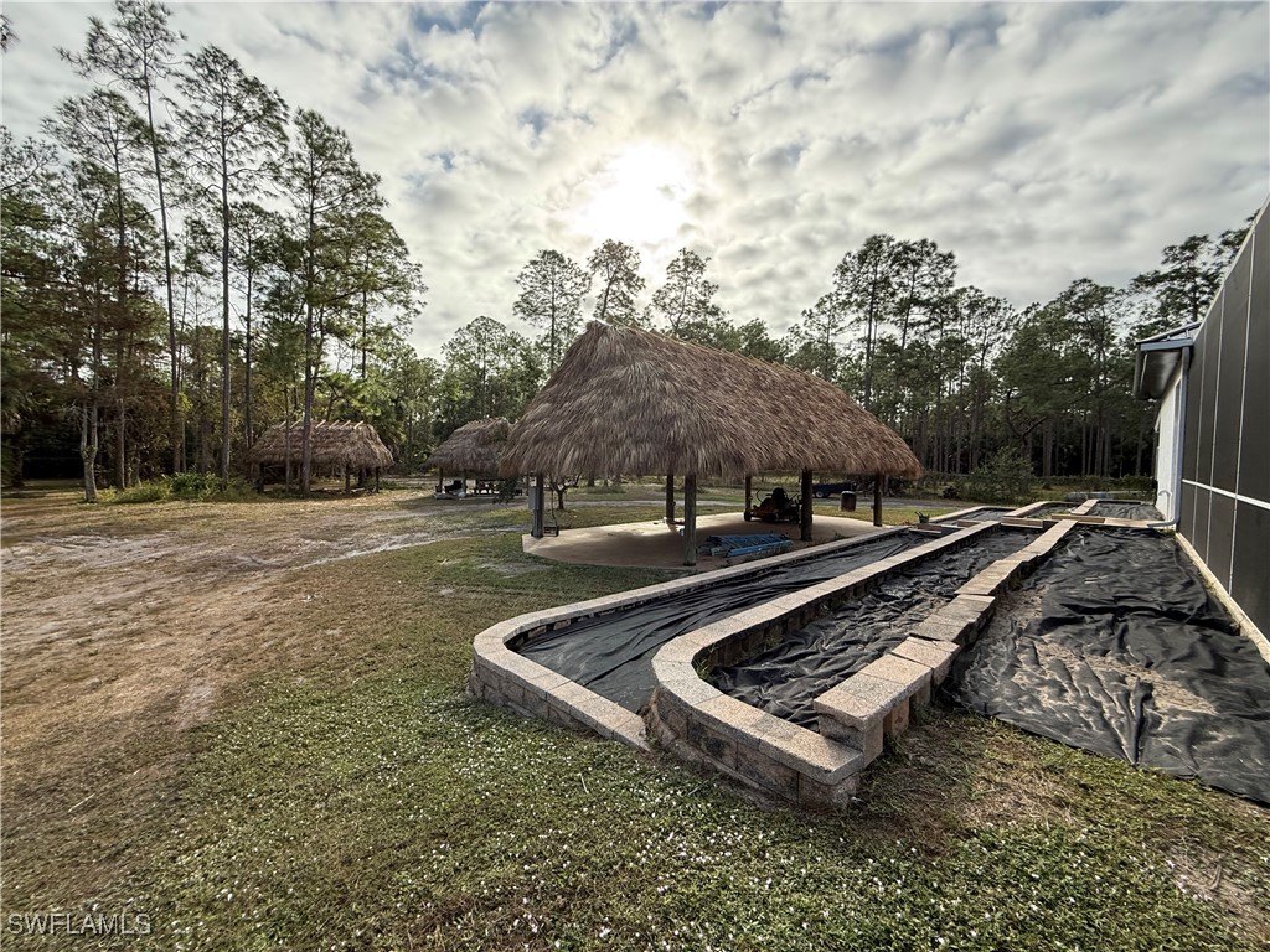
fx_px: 514
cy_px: 476
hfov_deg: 102.1
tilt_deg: -0.9
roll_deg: +0.2
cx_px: 635
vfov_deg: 85.7
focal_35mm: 14
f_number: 2.2
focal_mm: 2.22
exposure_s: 1/1235
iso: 64
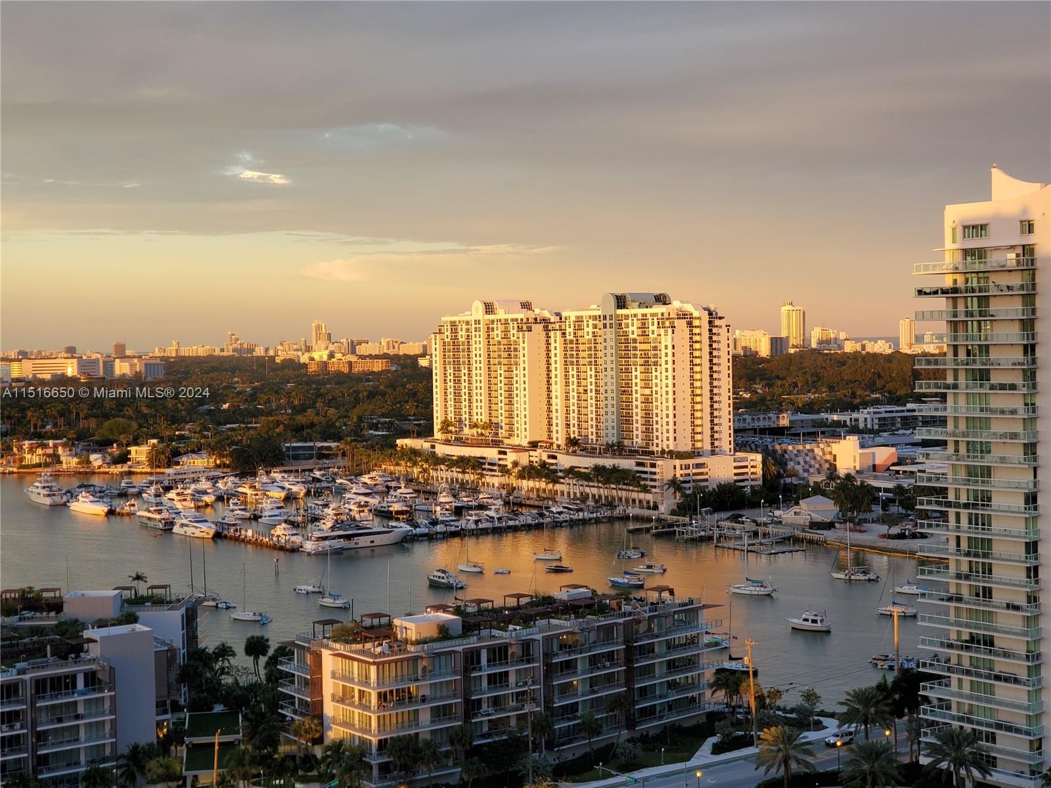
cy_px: 394
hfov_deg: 36.8
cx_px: 526
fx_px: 1579
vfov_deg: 28.0
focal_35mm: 52
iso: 100
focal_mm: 6
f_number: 2.4
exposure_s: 1/120
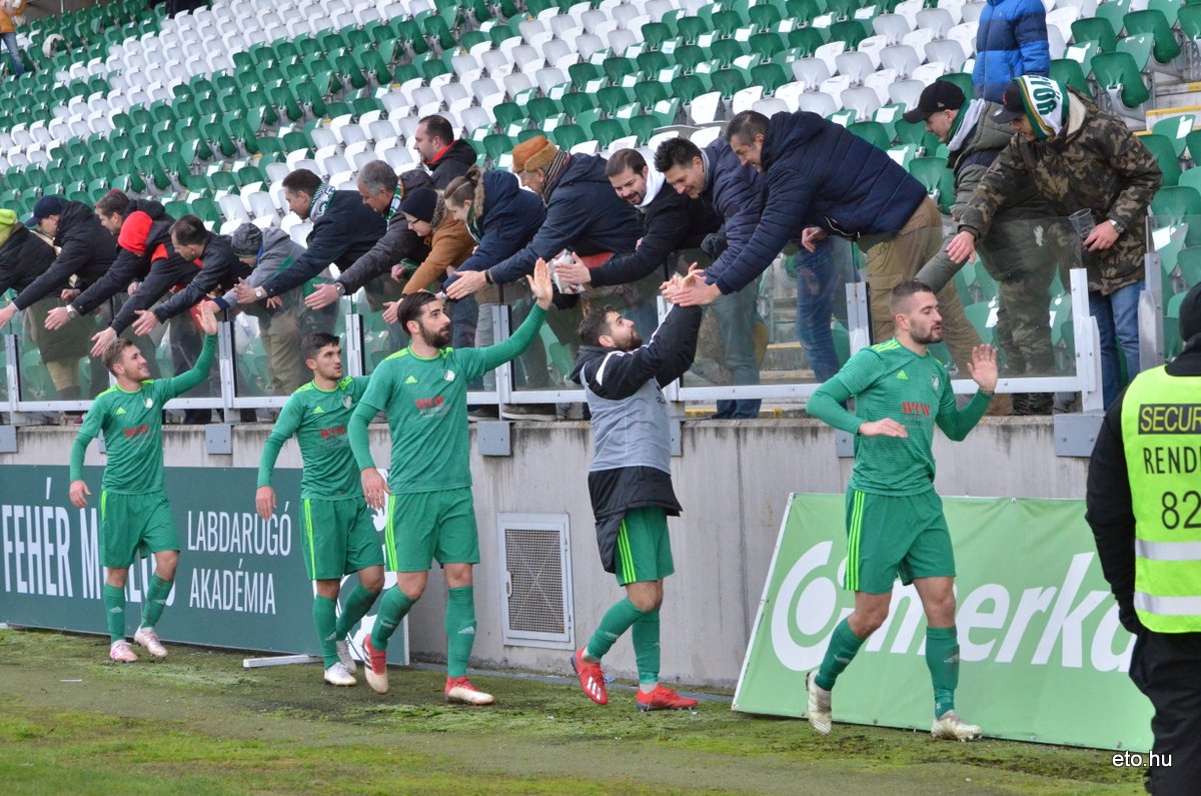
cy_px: 398
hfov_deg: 19.5
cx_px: 600
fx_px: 3496
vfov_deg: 13.0
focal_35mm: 105
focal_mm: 70
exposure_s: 1/800
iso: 3200
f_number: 7.1
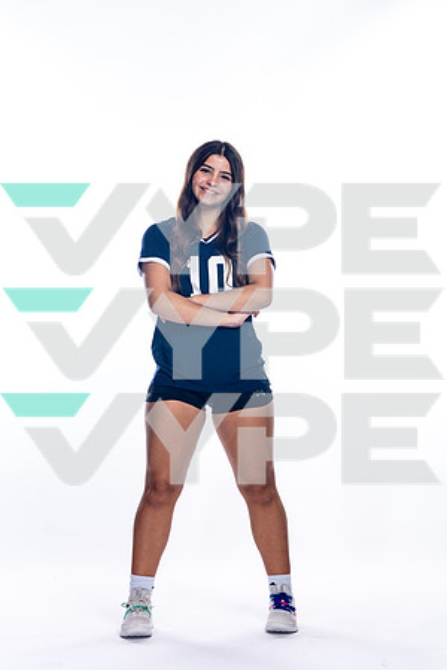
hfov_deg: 12.7
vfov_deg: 18.9
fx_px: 2011
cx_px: 224
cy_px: 335
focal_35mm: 108
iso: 400
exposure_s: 1/250
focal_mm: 108
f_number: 5.6
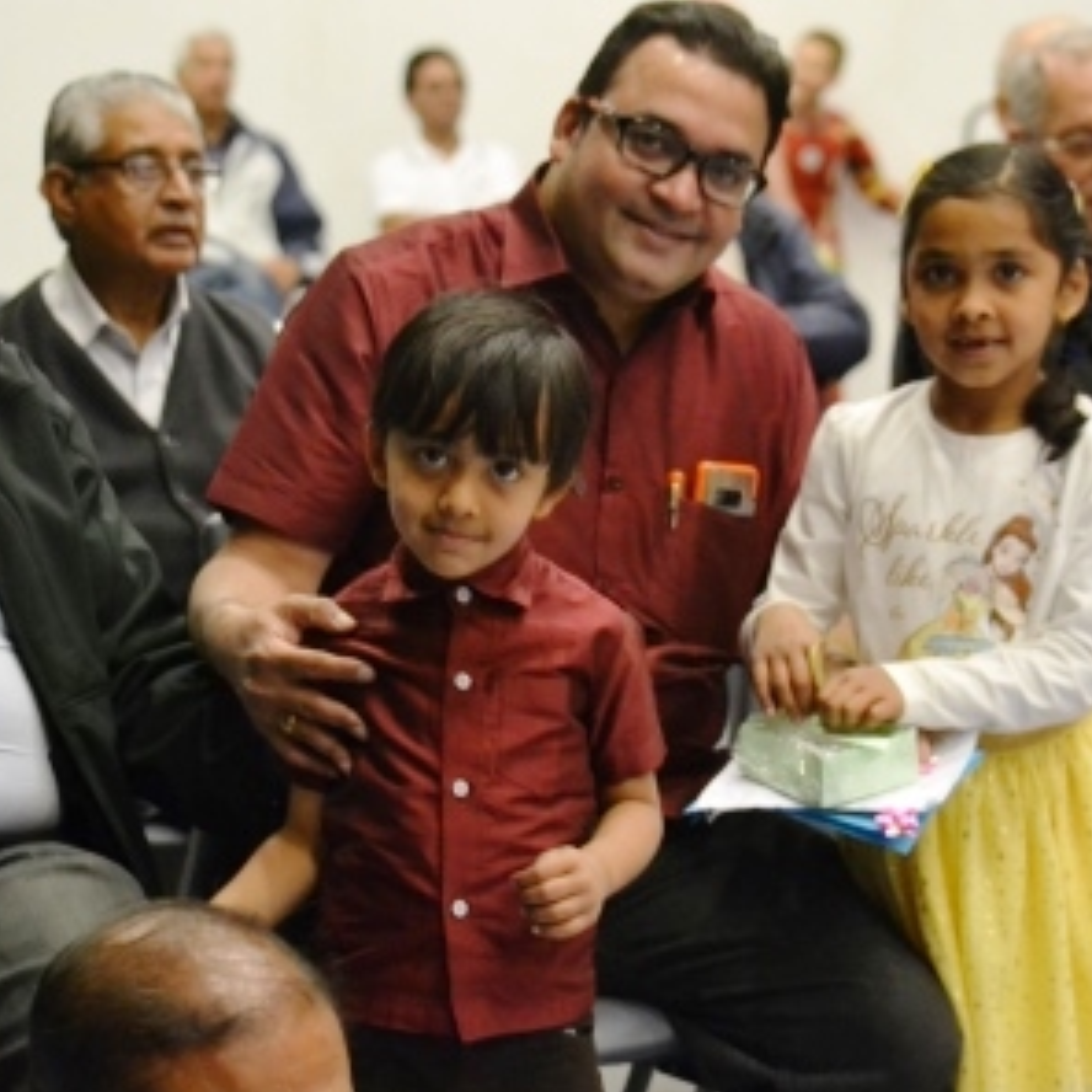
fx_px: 4484
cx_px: 594
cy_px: 548
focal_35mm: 126
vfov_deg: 13.9
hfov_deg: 13.9
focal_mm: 65
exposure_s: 1/100
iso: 3200
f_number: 4.5
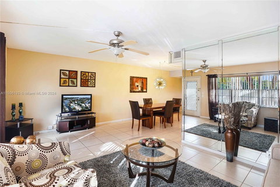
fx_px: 124
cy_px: 94
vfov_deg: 73.7
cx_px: 140
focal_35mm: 16
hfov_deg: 96.7
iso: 500
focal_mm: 16
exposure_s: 1/100
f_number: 4
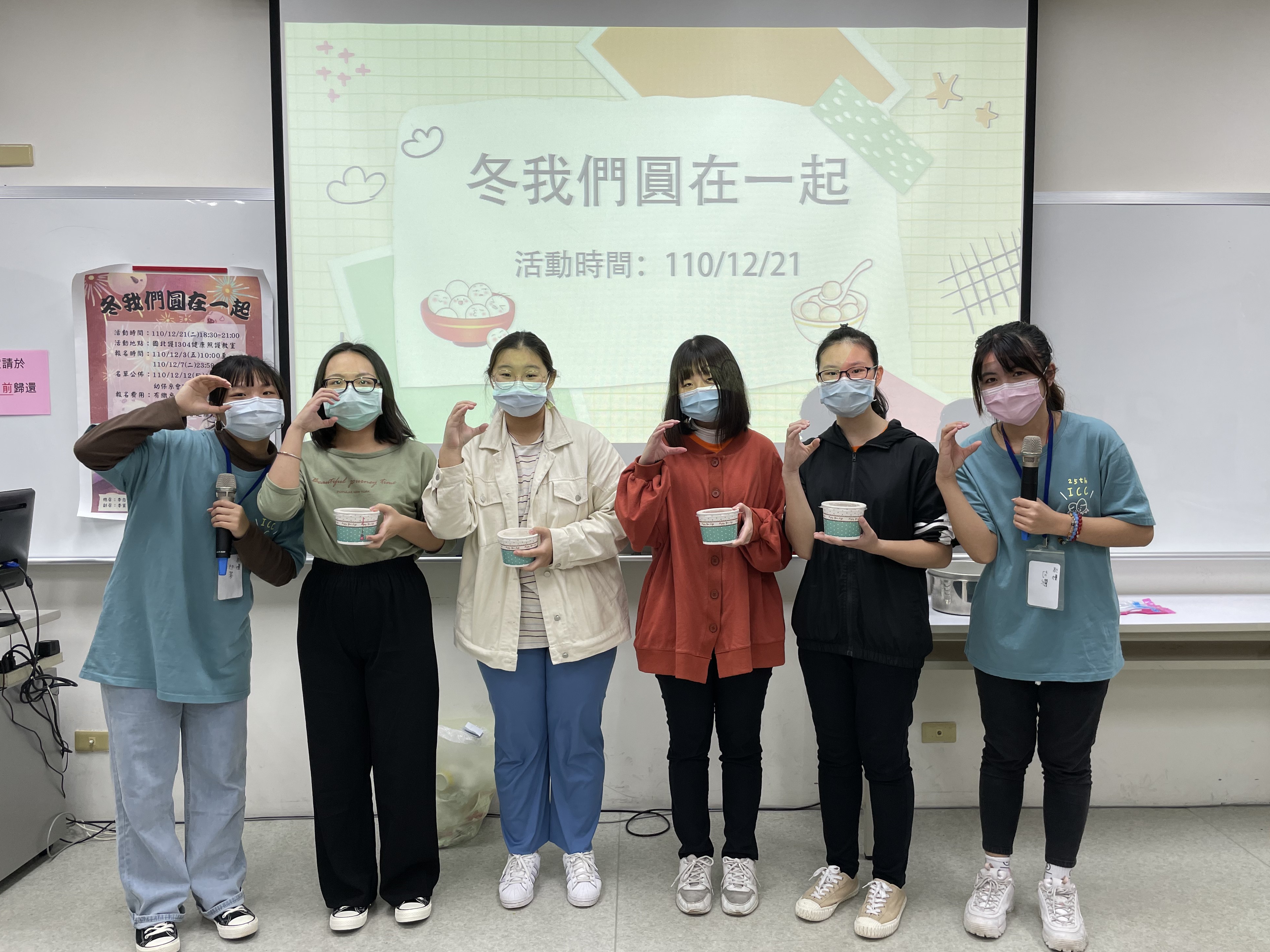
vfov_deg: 51.3
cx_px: 657
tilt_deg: -4.0
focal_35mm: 27
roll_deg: -0.7
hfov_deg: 65.3
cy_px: 484
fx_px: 991
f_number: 1.6
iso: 40
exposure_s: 1/120
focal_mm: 4.2
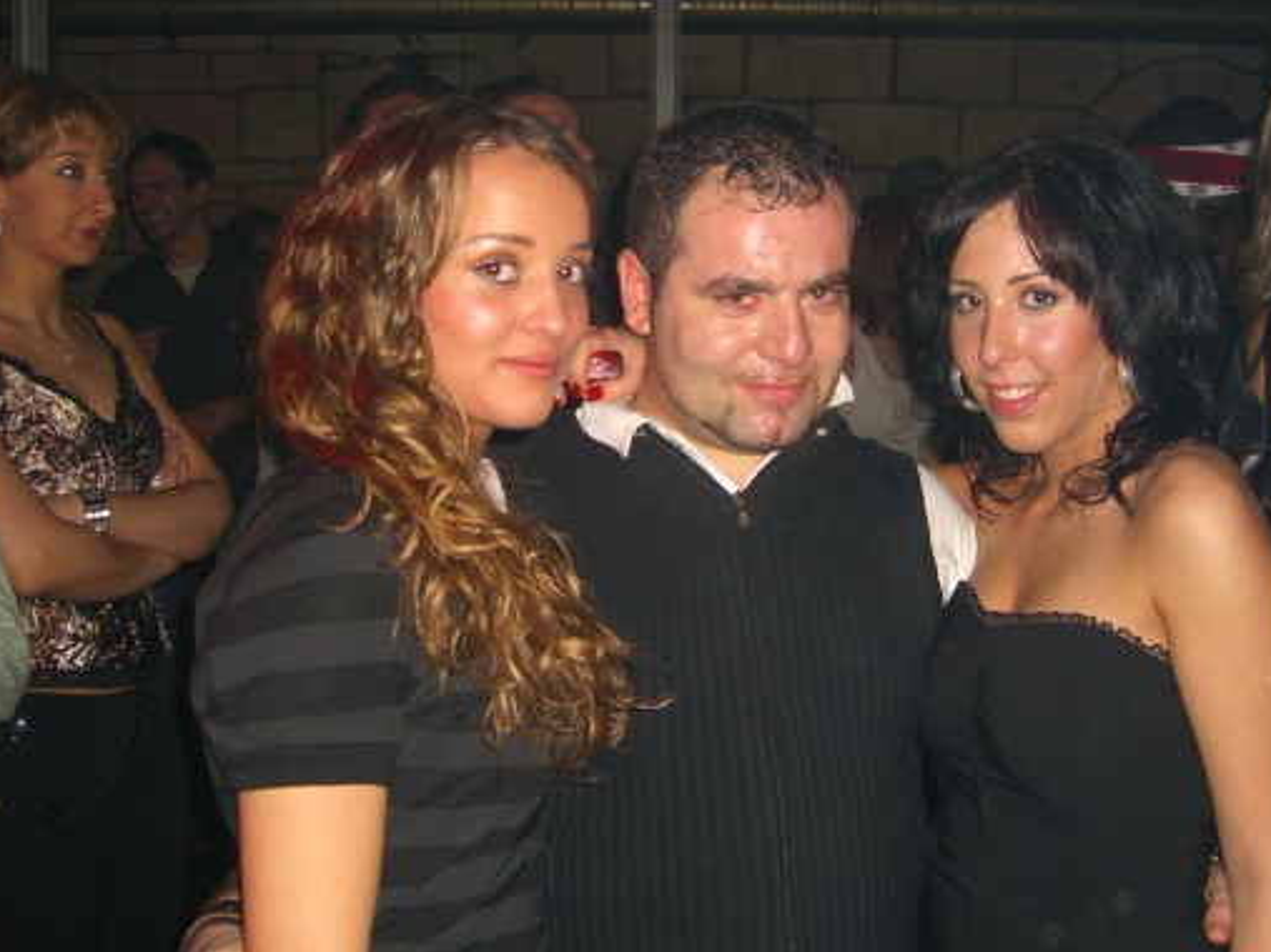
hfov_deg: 42.1
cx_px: 687
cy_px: 438
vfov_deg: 32.2
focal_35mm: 45
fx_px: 1652
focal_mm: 7.9
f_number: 2.8
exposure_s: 1/60
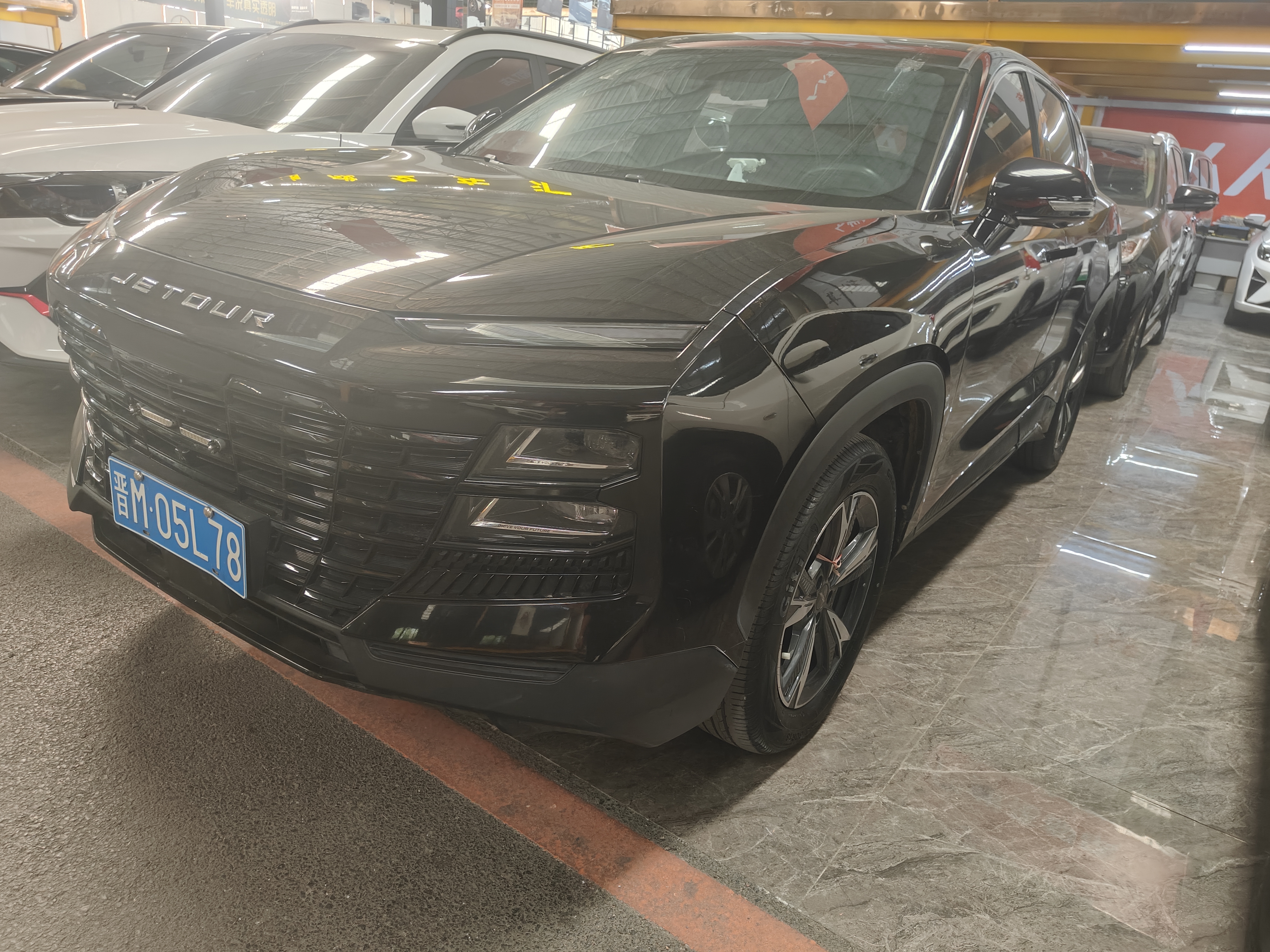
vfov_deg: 56.8
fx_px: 881
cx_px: 635
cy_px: 476
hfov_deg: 71.6
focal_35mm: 24
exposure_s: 1/50
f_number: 1.8
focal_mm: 5.59
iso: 500
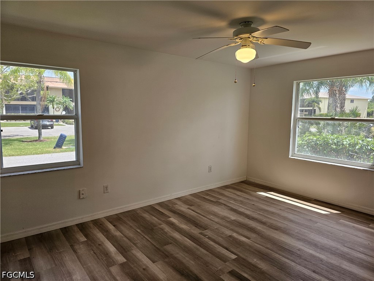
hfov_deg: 73.9
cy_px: 140
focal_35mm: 23
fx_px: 248
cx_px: 187
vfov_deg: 58.9
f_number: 1.7
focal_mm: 6.3
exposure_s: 1/120
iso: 100
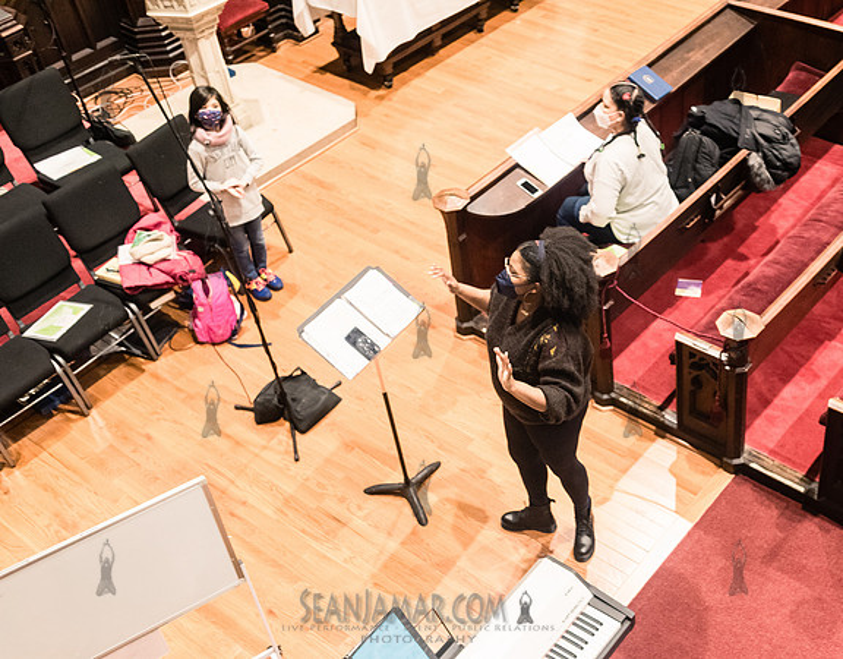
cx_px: 548
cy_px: 366
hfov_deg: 42.7
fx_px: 1066
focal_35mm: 43
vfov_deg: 34.3
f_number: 3.5
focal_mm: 35
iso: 4000
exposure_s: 1/125
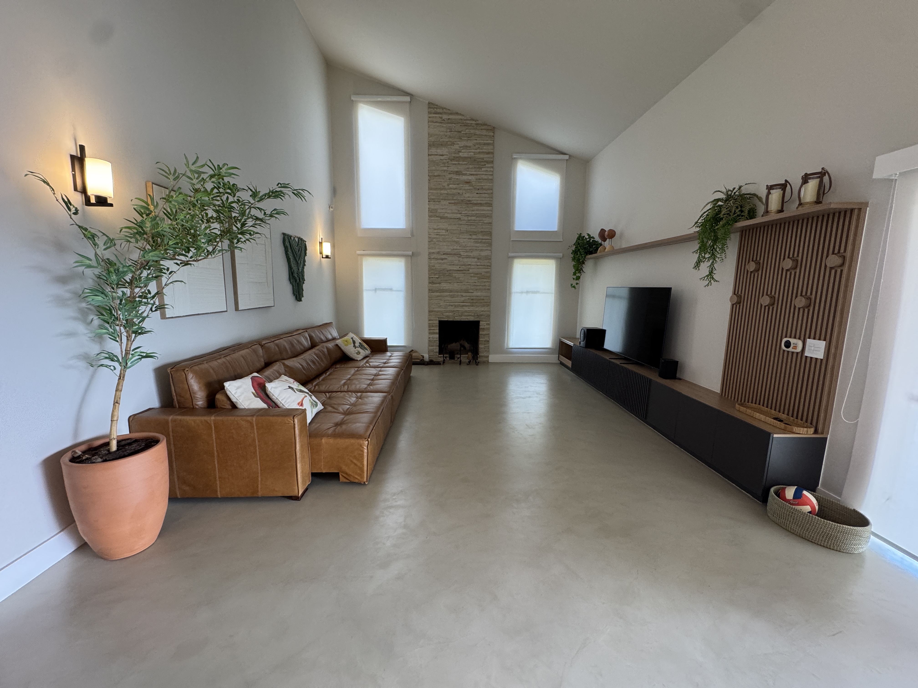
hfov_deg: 102.1
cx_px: 459
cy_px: 344
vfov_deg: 85.7
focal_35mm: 14
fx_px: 371
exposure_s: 1/60
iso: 200
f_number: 2.2
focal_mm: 2.22
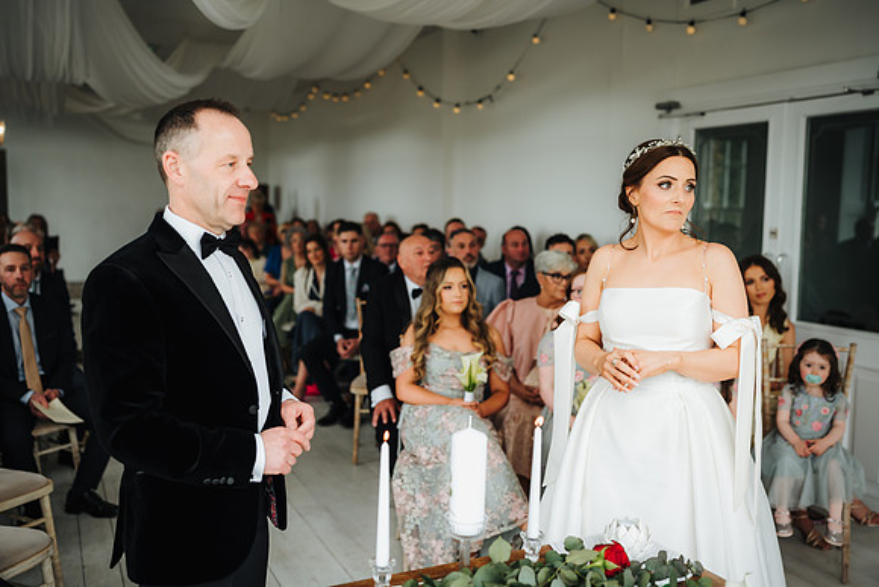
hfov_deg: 54.4
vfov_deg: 37.9
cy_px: 294
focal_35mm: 35
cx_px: 440
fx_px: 855
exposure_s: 1/200
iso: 200
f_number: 2
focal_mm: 35
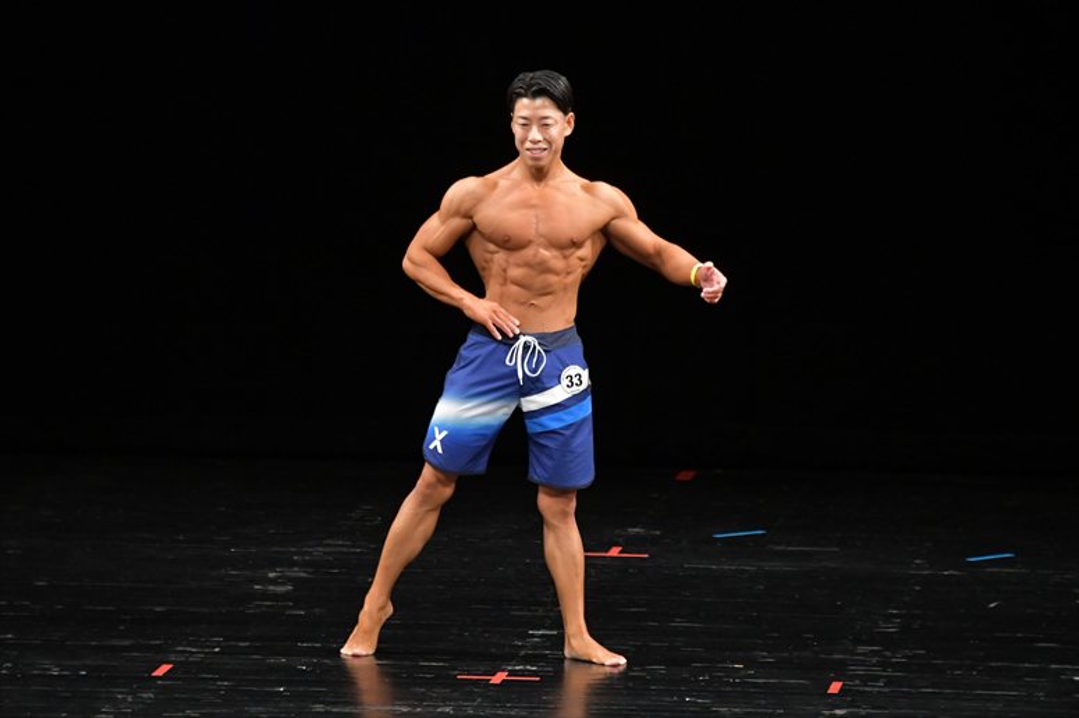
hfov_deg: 6.9
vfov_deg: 4.6
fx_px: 8987
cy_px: 359
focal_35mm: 300
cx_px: 540
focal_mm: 200
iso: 3200
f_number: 5.6
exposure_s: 1/400
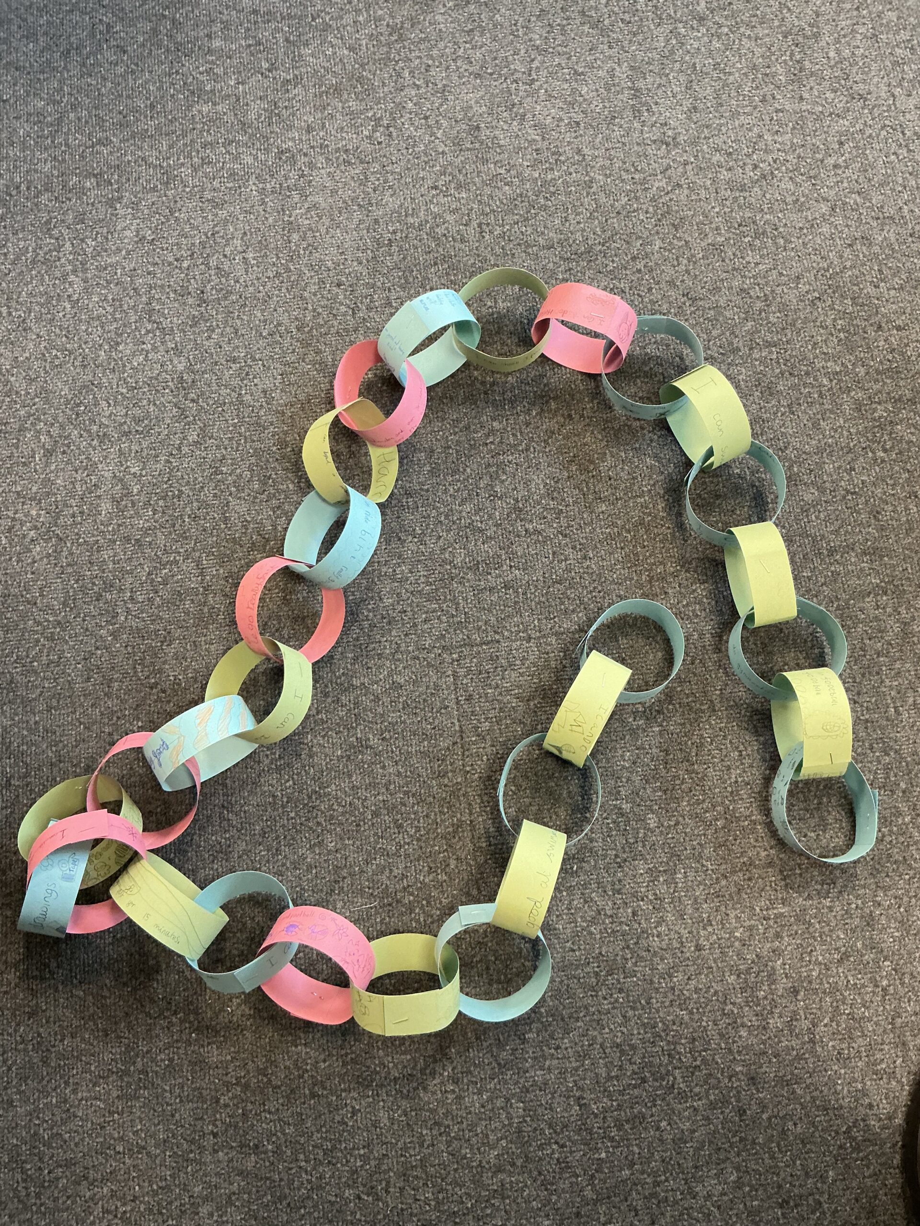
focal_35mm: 29
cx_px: 460
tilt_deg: -75.4
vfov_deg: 61.7
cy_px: 613
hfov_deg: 48.2
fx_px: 1028
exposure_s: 1/60
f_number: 1.8
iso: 200
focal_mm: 3
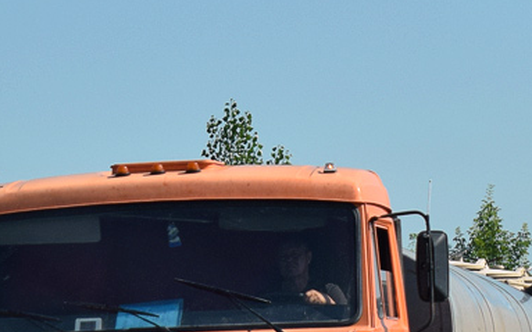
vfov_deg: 5.0
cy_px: 292
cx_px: 185
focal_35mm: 264
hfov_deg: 8.0
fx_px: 3820
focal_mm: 55
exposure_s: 1/1000
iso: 200
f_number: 6.3
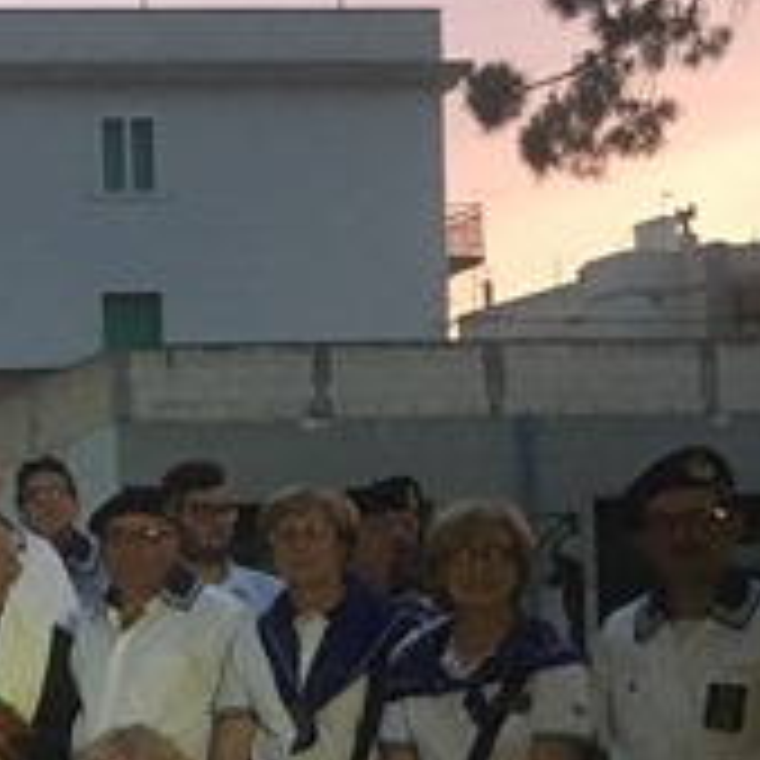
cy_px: 693
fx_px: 2409
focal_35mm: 97
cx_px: -517
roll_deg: +1.2
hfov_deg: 15.8
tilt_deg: +2.4
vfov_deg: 17.6
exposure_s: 1/25
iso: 200
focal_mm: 4.15
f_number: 2.2
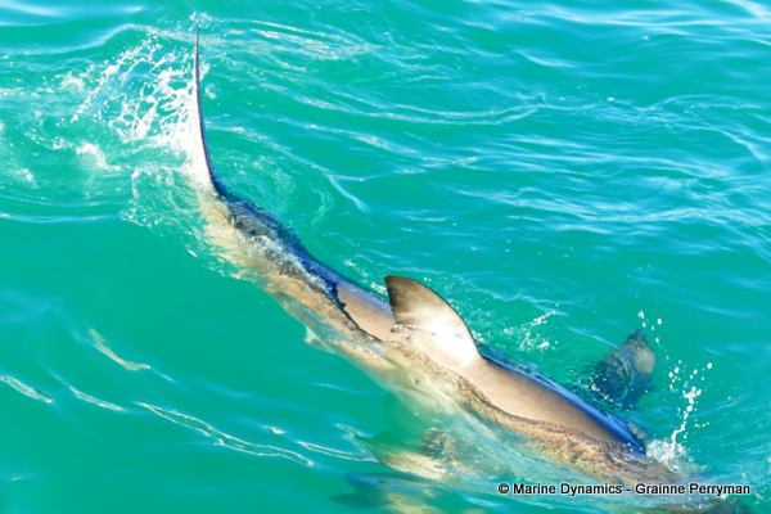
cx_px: 386
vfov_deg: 26.5
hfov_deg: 38.9
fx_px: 1092
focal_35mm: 51
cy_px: 257
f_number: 3.3
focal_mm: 18.44
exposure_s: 1/250
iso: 125
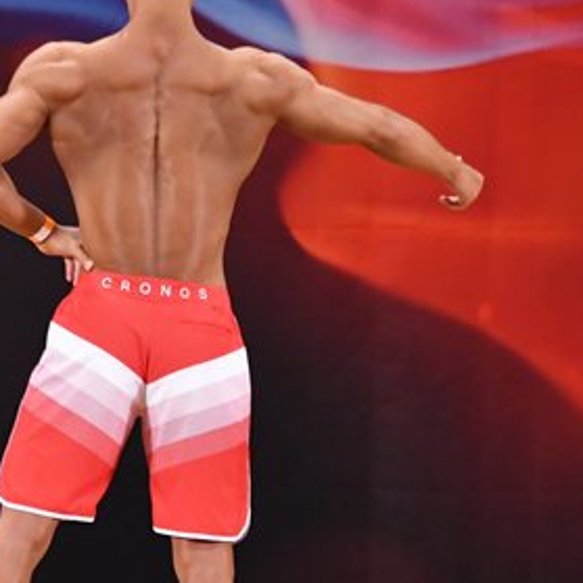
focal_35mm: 566
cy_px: 328
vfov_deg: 3.1
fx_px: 10785
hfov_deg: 3.1
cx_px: 220
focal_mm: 160
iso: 3200
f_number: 5.6
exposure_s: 1/400
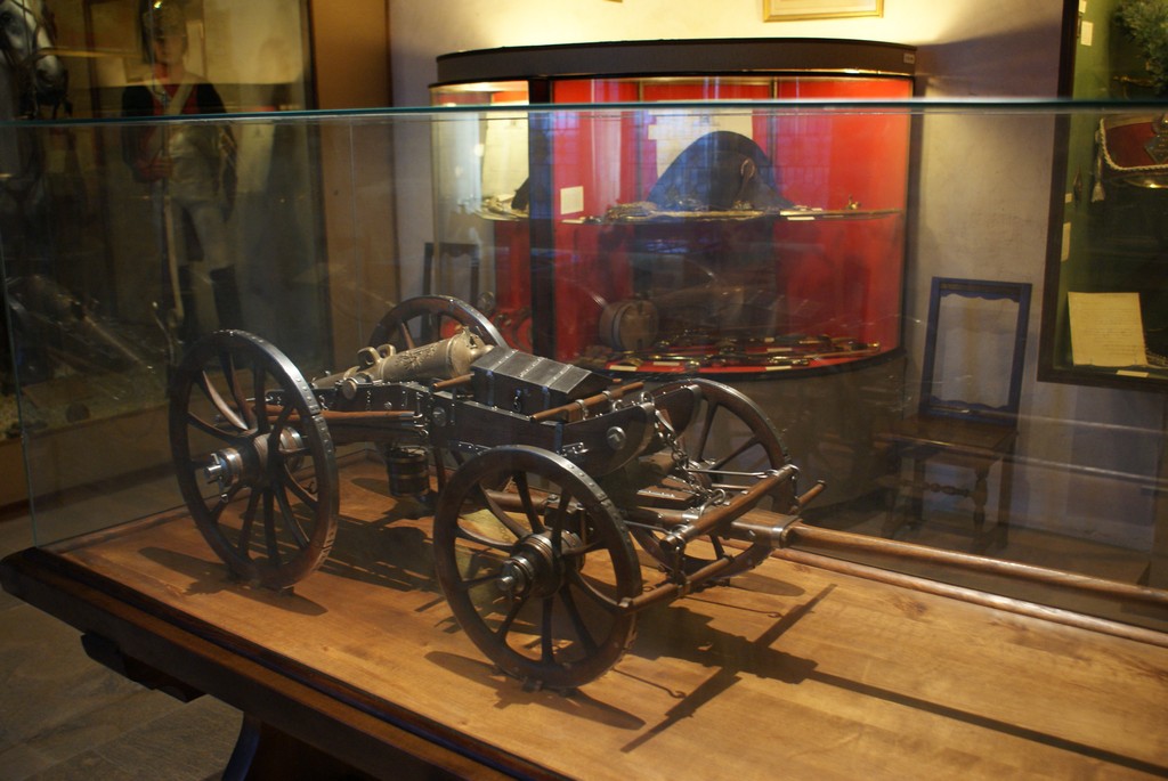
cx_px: 584
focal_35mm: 33
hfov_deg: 57.2
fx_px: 1072
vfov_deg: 40.1
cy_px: 390
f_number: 4
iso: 400
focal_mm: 22
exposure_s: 1/10
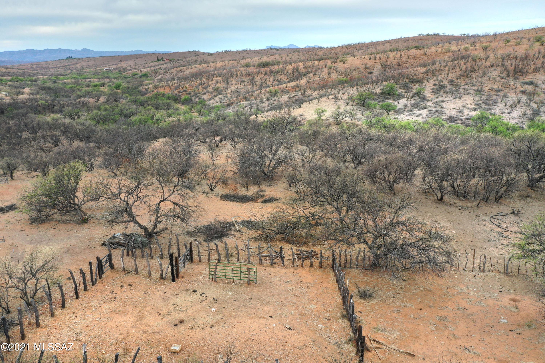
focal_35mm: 28
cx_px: 272
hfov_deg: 65.5
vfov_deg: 46.4
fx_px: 424
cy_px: 182
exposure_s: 1/320
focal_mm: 10.26
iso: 100
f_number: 4.5
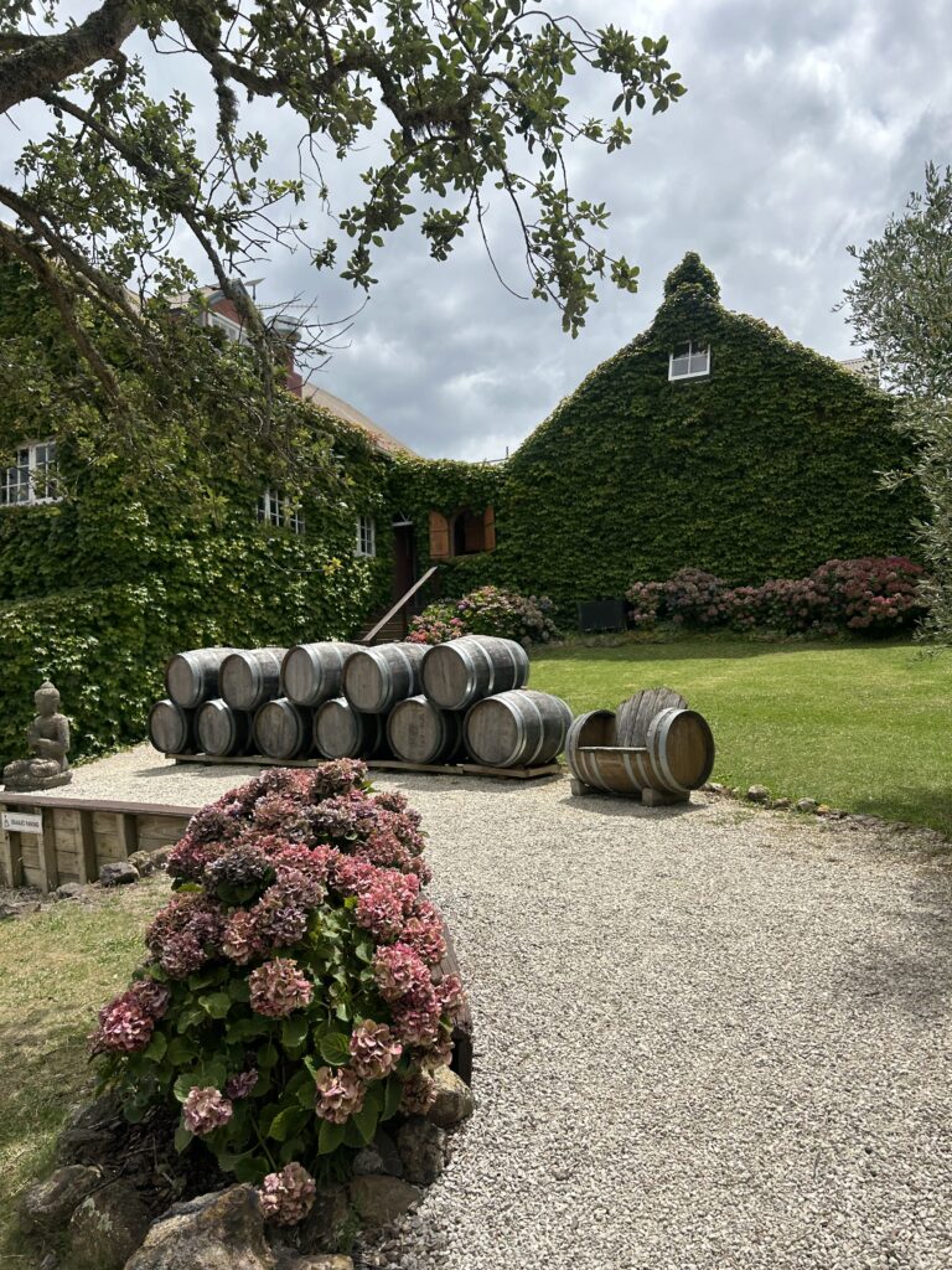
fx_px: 953
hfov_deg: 53.1
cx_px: 476
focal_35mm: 26
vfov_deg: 67.3
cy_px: 635
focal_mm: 5.7
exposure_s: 1/6579
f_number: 1.5
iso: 50
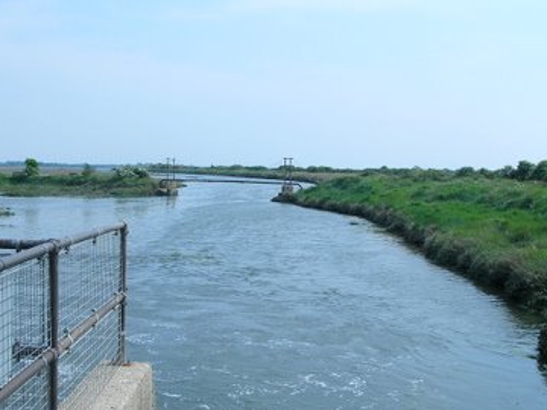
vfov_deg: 30.3
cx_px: 196
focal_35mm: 48
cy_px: 196
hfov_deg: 39.3
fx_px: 758
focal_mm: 6
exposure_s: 1/400
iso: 50
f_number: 5.2
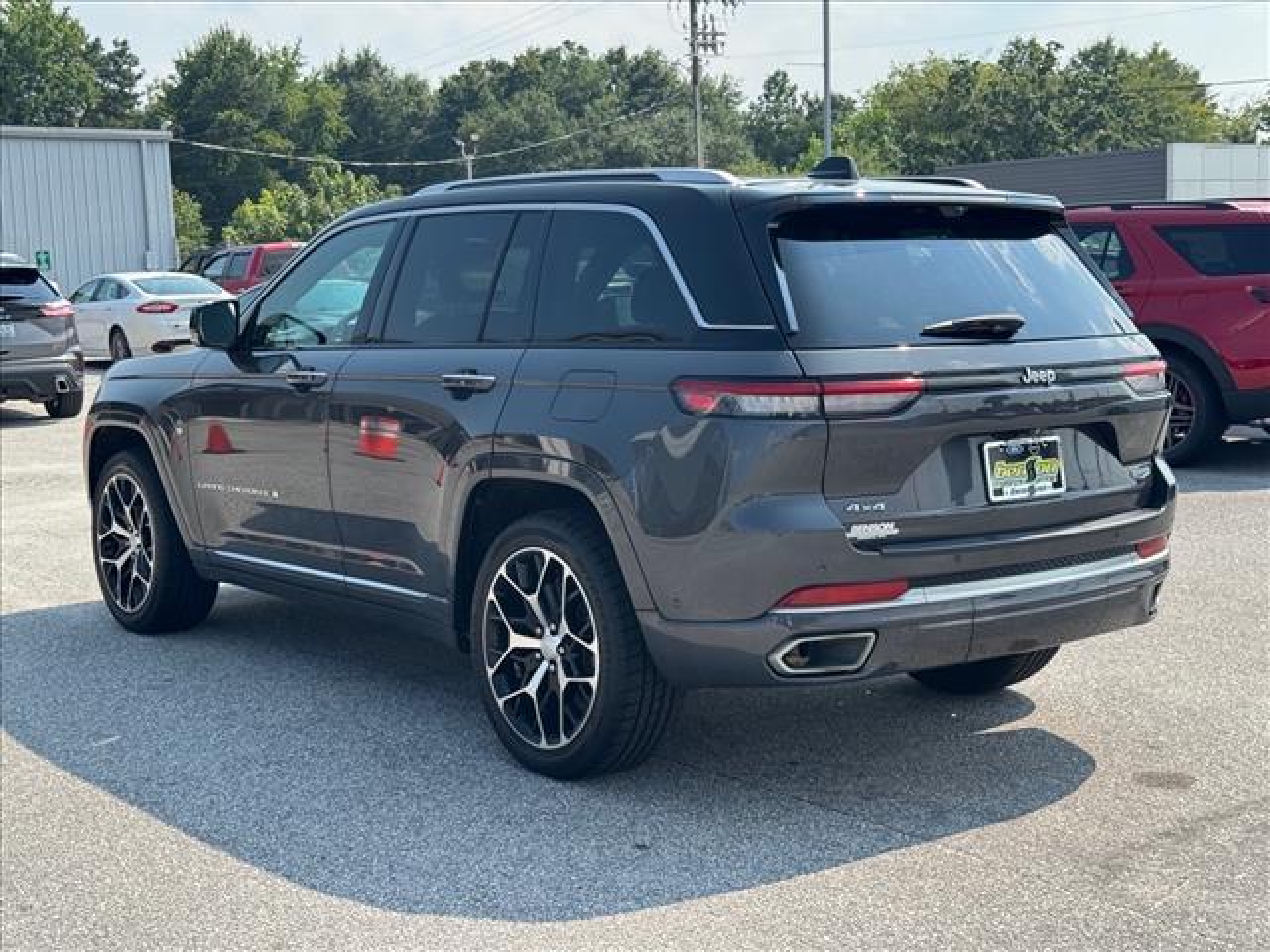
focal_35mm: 48
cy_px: 476
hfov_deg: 39.7
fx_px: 1761
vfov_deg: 30.3
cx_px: 635
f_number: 1.78
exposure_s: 1/1597
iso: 64
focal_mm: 6.76
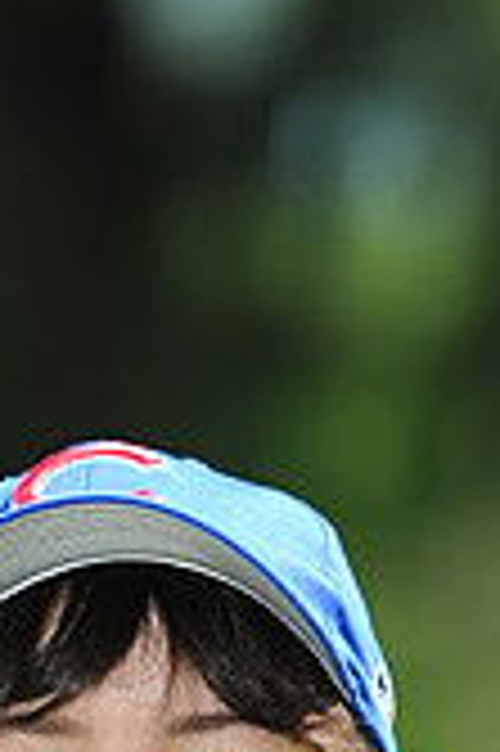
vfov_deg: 3.0
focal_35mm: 693
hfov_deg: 2.0
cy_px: 1225
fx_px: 14466
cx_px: 99
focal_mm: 200
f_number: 4.5
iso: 200
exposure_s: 1/640
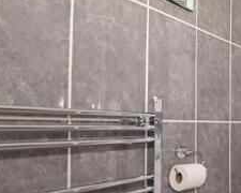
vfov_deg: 36.3
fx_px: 292
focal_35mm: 41
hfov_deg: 31.6
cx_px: 329
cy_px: 120
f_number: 8
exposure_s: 1/200
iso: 400
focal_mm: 10
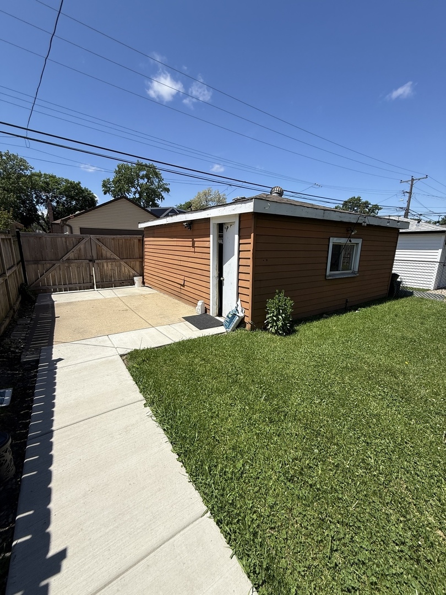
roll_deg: -0.3
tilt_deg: -11.0
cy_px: 298
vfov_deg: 102.1
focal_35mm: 14
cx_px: 223
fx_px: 241
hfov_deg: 85.7
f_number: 2.2
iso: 50
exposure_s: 1/2237
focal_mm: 2.22
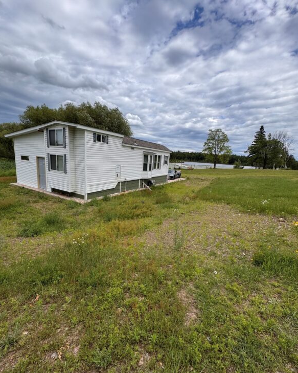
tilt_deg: -10.0
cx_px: 150
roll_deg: -4.5
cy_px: 188
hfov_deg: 84.0
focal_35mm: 15
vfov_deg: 96.8
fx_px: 165
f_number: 2.2
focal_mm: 2.22
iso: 50
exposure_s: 1/2415
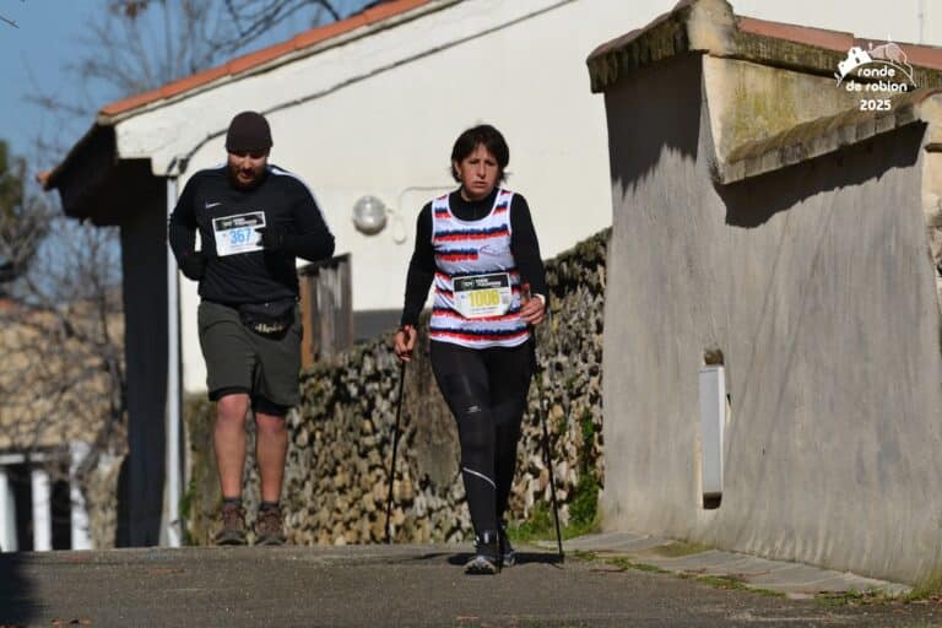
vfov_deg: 3.3
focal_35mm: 420
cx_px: 471
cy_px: 314
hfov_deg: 4.9
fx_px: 10989
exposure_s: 1/2000
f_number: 7.1
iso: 320
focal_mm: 280
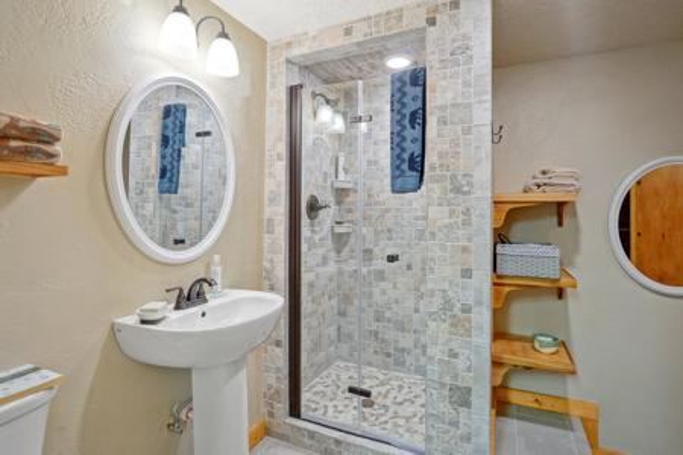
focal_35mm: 17
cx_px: 342
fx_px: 323
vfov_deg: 70.4
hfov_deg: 93.3
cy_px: 228
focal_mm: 17
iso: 400
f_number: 8
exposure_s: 1/10
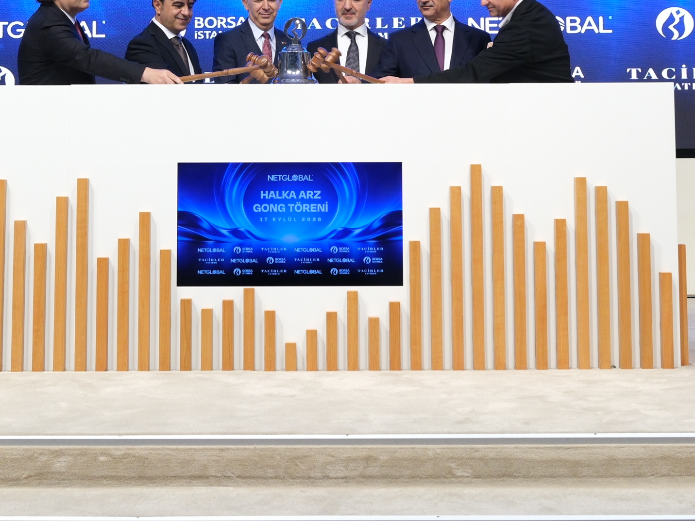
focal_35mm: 65
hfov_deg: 29.8
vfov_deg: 22.0
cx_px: 299
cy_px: 34
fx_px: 1305
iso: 1250
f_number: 4.5
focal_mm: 20.5
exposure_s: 1/125
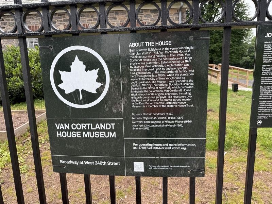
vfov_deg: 56.8
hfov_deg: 71.6
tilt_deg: -10.5
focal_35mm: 24
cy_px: 102
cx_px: 136
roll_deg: -0.5
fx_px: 189
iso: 80
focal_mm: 6.76
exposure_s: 1/757
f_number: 1.78
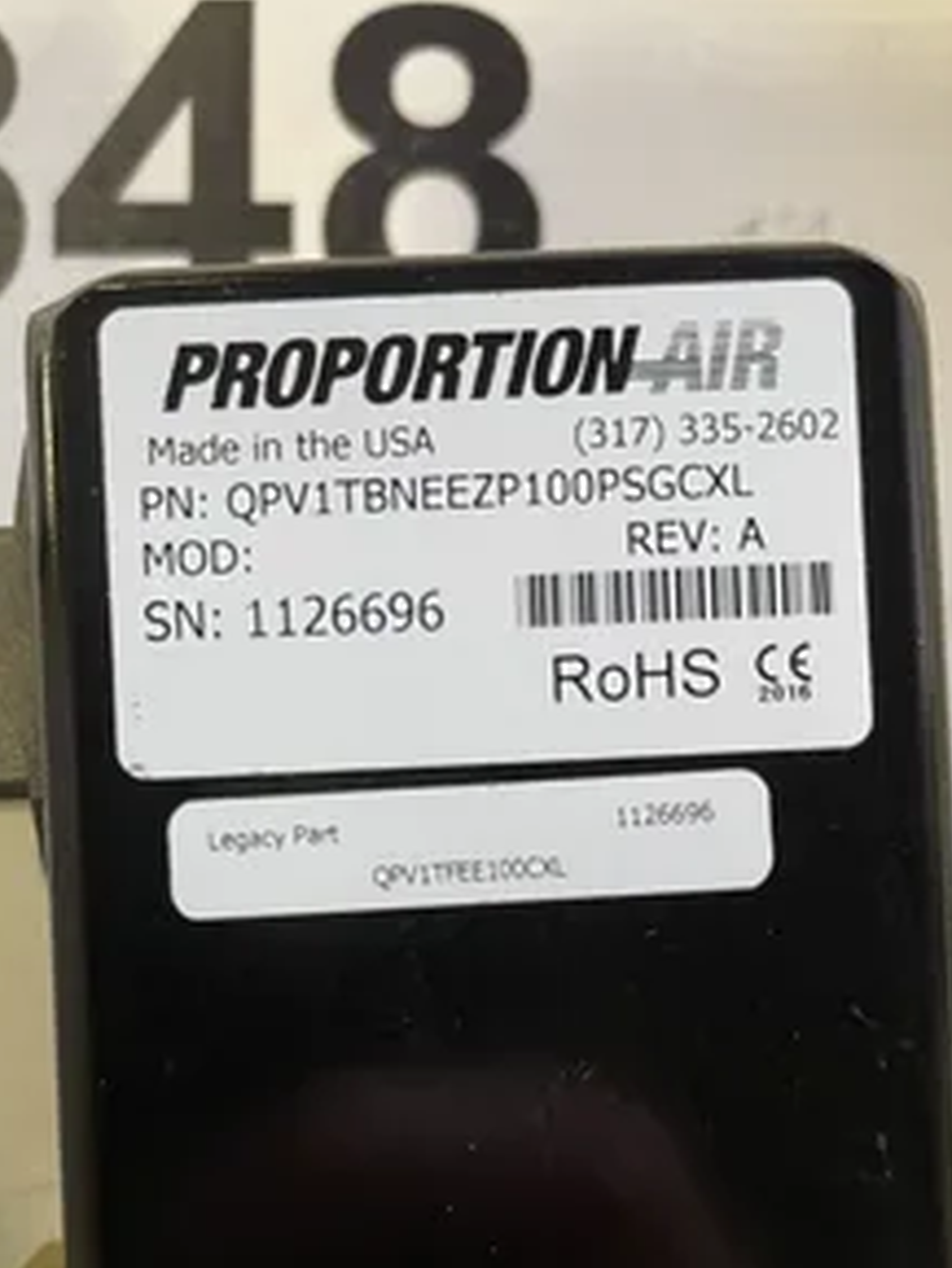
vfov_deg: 50.4
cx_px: 390
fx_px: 1319
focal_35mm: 36
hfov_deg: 39.5
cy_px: 851
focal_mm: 4.2
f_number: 1.6
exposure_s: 1/60
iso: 250
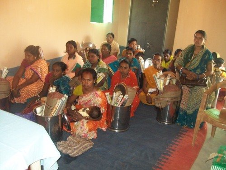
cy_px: 85
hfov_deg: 51.4
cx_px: 113
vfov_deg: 39.7
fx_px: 235
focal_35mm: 36
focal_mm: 6
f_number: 2.7
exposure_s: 1/30
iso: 240
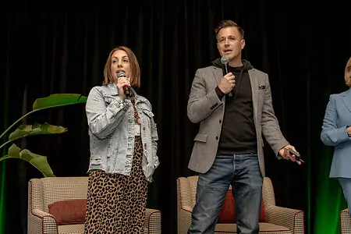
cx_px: 176
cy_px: 117
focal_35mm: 49
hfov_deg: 40.3
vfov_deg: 27.5
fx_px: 479
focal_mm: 49.1
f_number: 5
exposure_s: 1/250
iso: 640
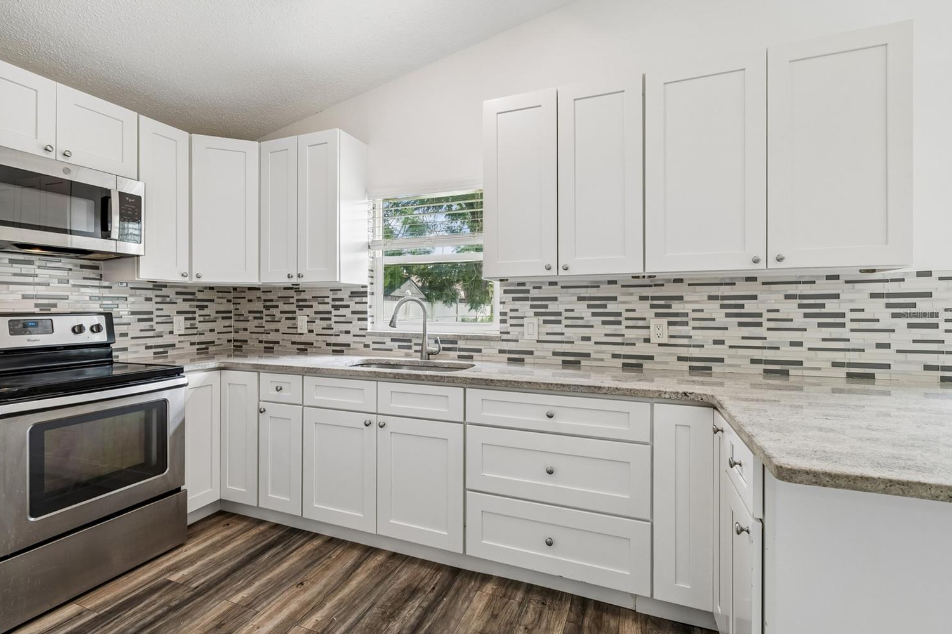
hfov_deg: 96.7
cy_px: 314
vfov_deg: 73.7
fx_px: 423
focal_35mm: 16
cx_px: 449
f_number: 8
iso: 100
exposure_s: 1/6
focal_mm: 10
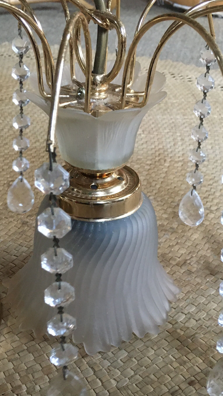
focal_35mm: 47
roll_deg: -0.6
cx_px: 101
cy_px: 245
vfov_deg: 43.4
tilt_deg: -32.3
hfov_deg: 25.4
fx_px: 494
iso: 200
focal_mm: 4.15
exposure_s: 1/25
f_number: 2.2
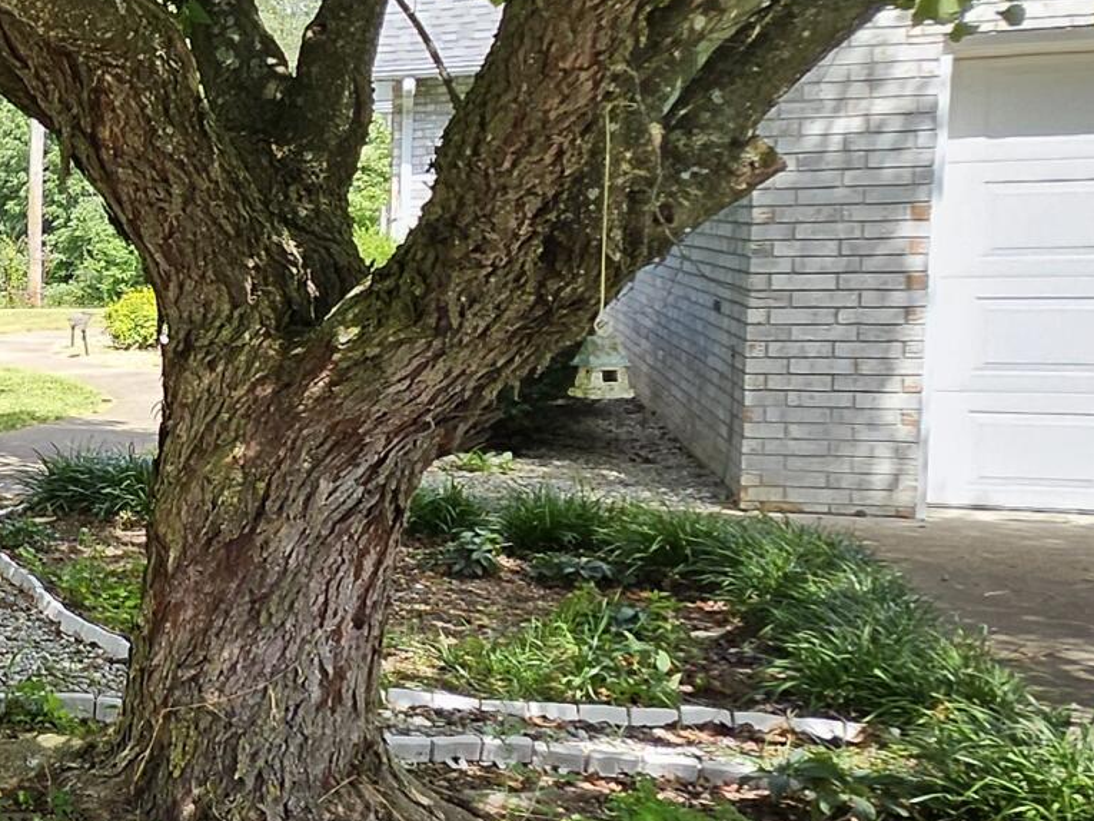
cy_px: 403
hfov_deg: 27.1
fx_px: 1612
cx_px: -522
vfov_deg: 28.6
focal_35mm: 51
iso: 32
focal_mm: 1.74
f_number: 2.2
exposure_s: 1/326
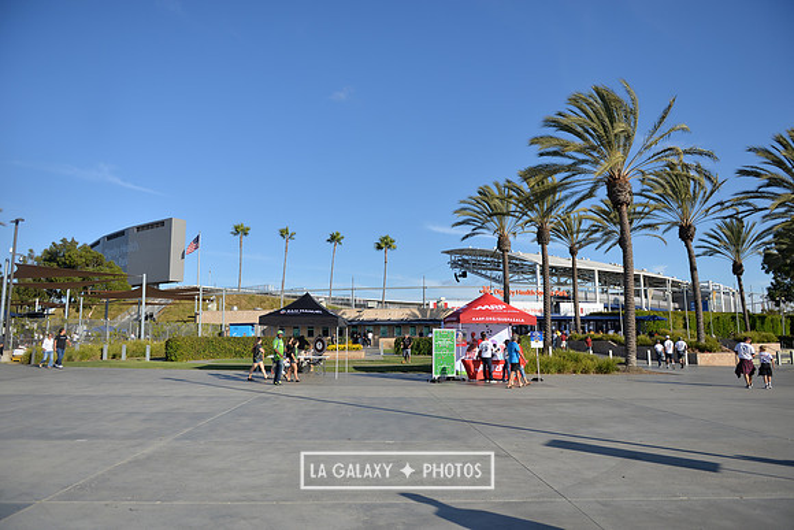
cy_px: 265
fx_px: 529
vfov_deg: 53.2
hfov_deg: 73.7
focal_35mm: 24
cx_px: 397
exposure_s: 1/2500
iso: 100
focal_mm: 24
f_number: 2.8
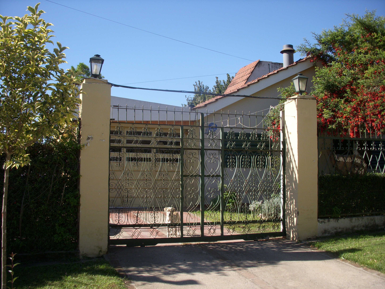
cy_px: 144
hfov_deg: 49.0
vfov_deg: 37.7
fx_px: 423
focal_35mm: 38
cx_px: 192
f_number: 3.3
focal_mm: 6.3
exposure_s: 1/640
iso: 100
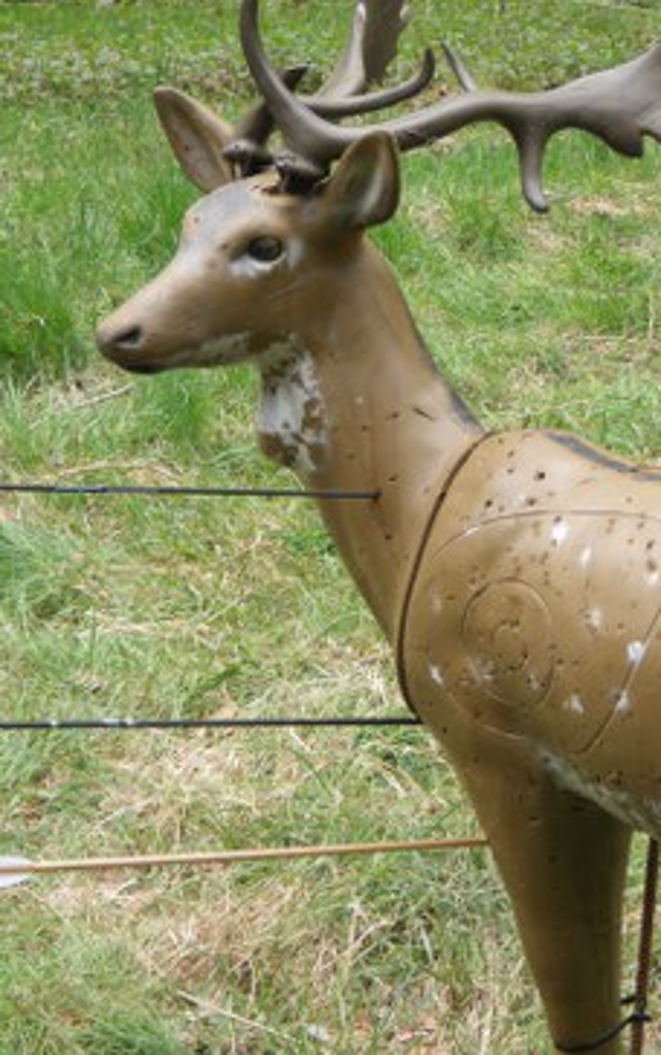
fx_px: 2734
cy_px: 678
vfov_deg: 21.8
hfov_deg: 13.7
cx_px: 525
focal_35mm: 95
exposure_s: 1/80
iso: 64
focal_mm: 9.1
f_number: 4.4
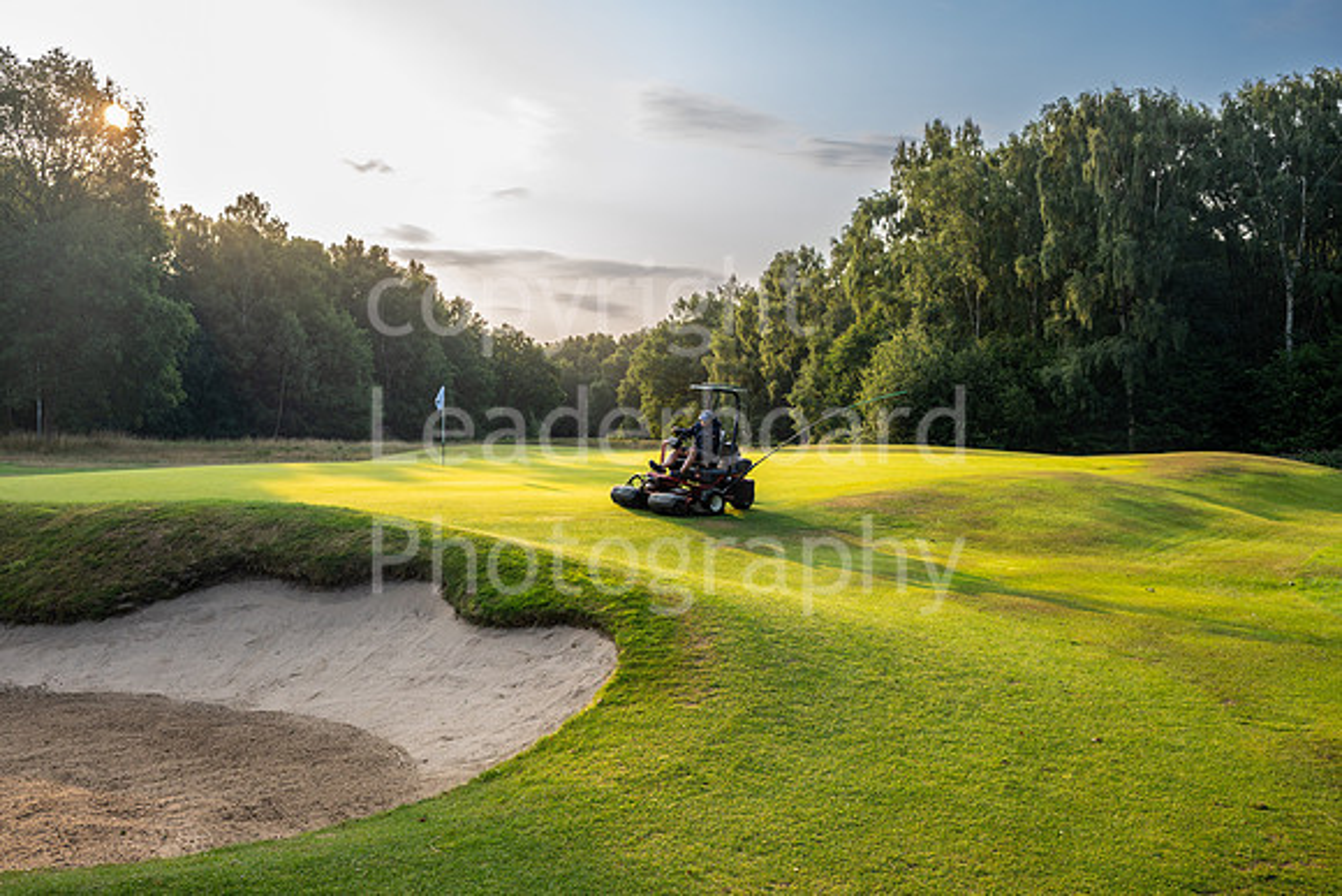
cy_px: 448
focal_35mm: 32
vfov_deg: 41.7
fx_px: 1174
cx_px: 671
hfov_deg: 59.5
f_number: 6.3
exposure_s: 1/320
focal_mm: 31.5
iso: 160
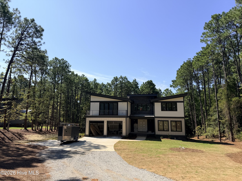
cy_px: 90
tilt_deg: +8.9
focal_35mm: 24
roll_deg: -0.2
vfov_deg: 56.8
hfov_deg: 71.6
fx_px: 168
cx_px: 121
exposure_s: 1/4975
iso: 80
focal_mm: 6.76
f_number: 1.78
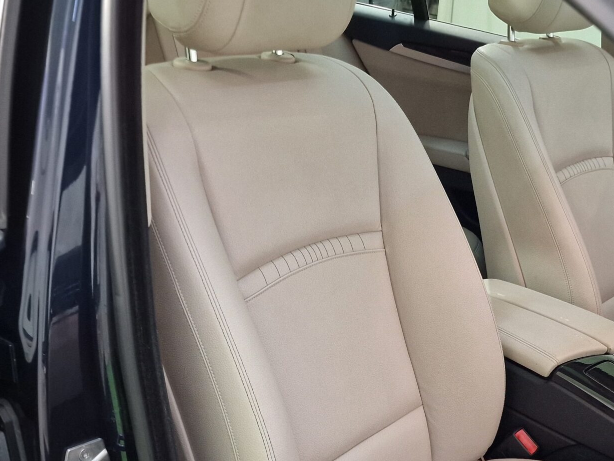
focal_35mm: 48
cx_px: 415
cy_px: 397
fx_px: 851
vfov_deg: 29.3
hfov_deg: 39.1
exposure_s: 1/50
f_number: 1.8
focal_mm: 6.4
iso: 320
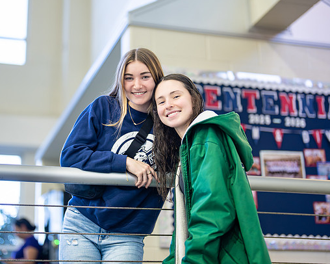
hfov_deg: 28.3
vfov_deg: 22.8
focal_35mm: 67
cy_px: 116
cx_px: 142
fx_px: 654
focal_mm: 50
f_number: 1.2
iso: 640
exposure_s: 1/800
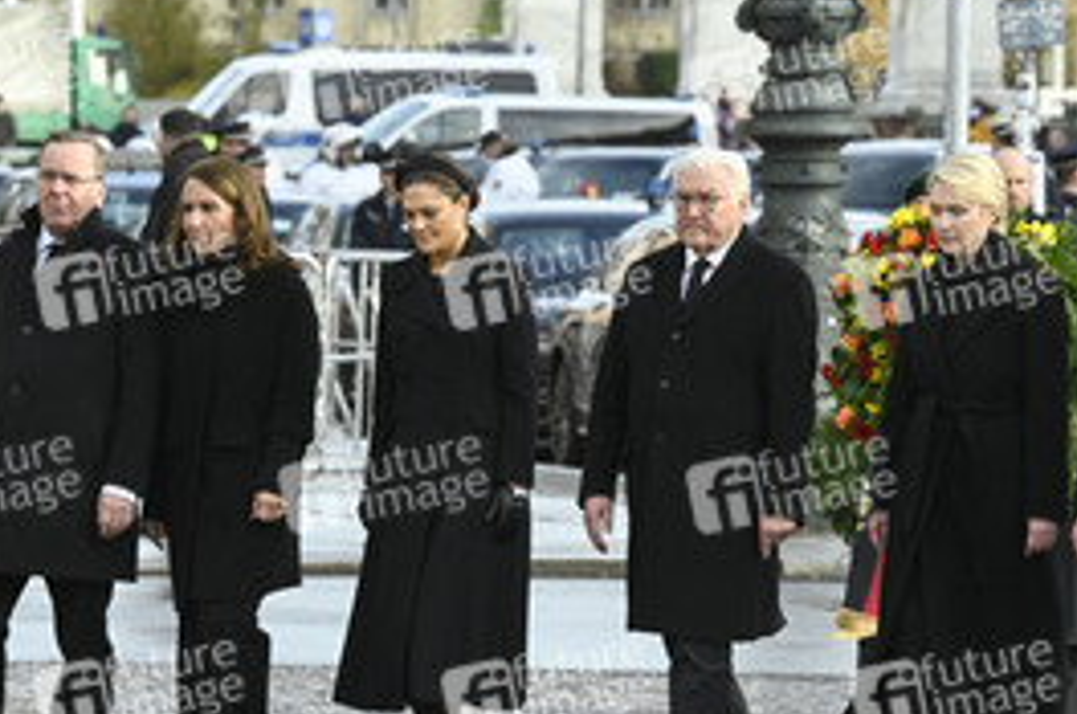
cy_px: 588
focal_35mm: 479
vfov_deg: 2.9
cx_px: 439
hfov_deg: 4.3
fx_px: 14304
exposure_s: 1/640
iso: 2500
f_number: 13
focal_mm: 280
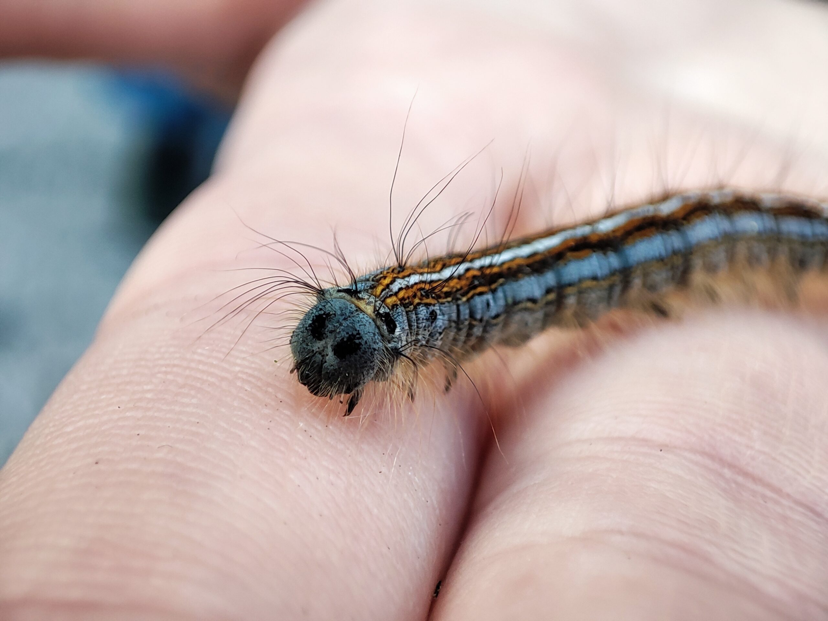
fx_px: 574
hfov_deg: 71.6
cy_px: 310
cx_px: 414
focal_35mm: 24
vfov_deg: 56.8
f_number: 2.4
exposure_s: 1/100
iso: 71
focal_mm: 4.1
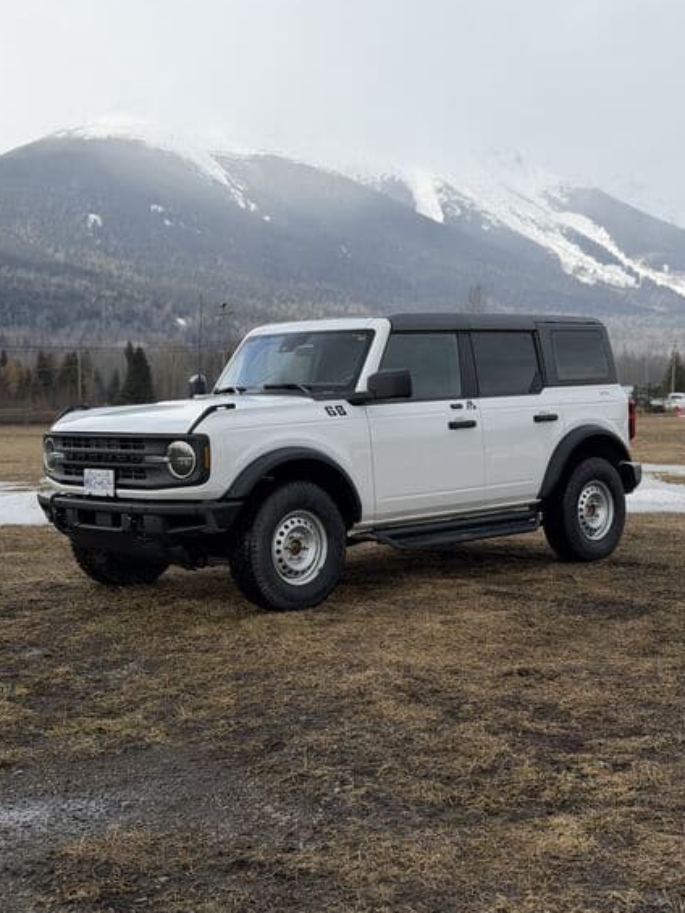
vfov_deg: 37.5
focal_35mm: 51
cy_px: 438
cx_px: 354
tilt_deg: -1.4
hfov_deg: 28.6
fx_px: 1345
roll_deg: +0.4
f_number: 1.78
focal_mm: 6.76
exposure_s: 1/2976
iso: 64
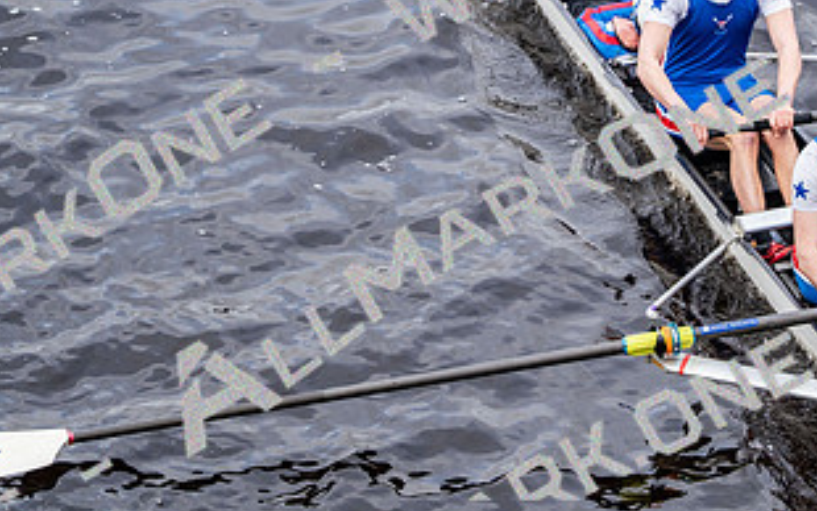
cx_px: 712
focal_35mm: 381
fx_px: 8486
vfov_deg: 3.4
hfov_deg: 5.5
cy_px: 49
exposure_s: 1/2000
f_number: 2.8
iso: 320
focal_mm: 200
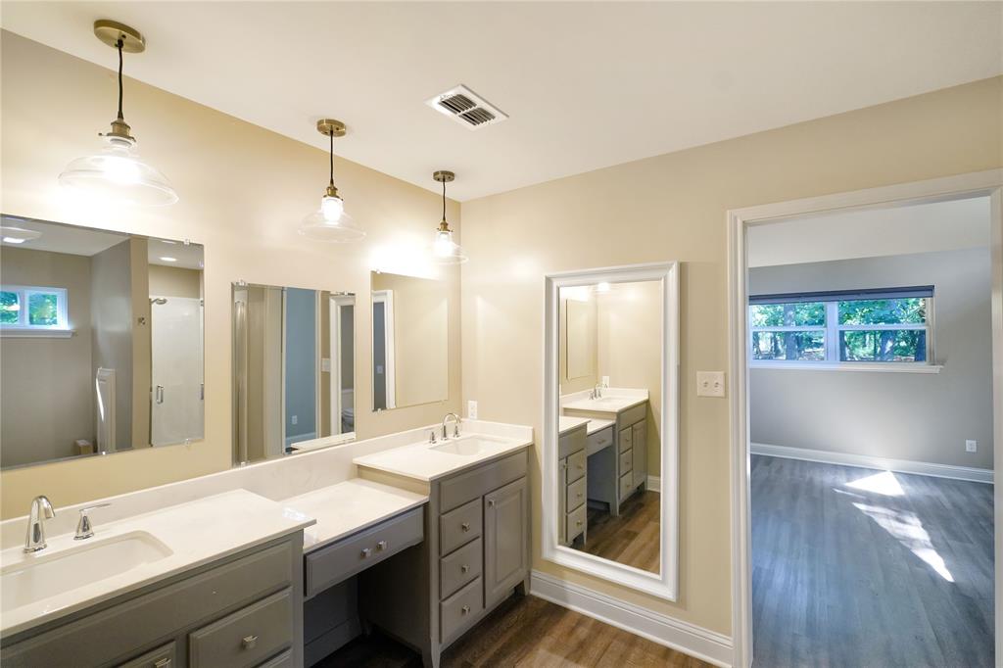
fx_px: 446
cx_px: 502
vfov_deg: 73.7
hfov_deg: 96.8
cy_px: 334
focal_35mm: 16
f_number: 4
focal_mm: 16
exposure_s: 1/160
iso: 1250
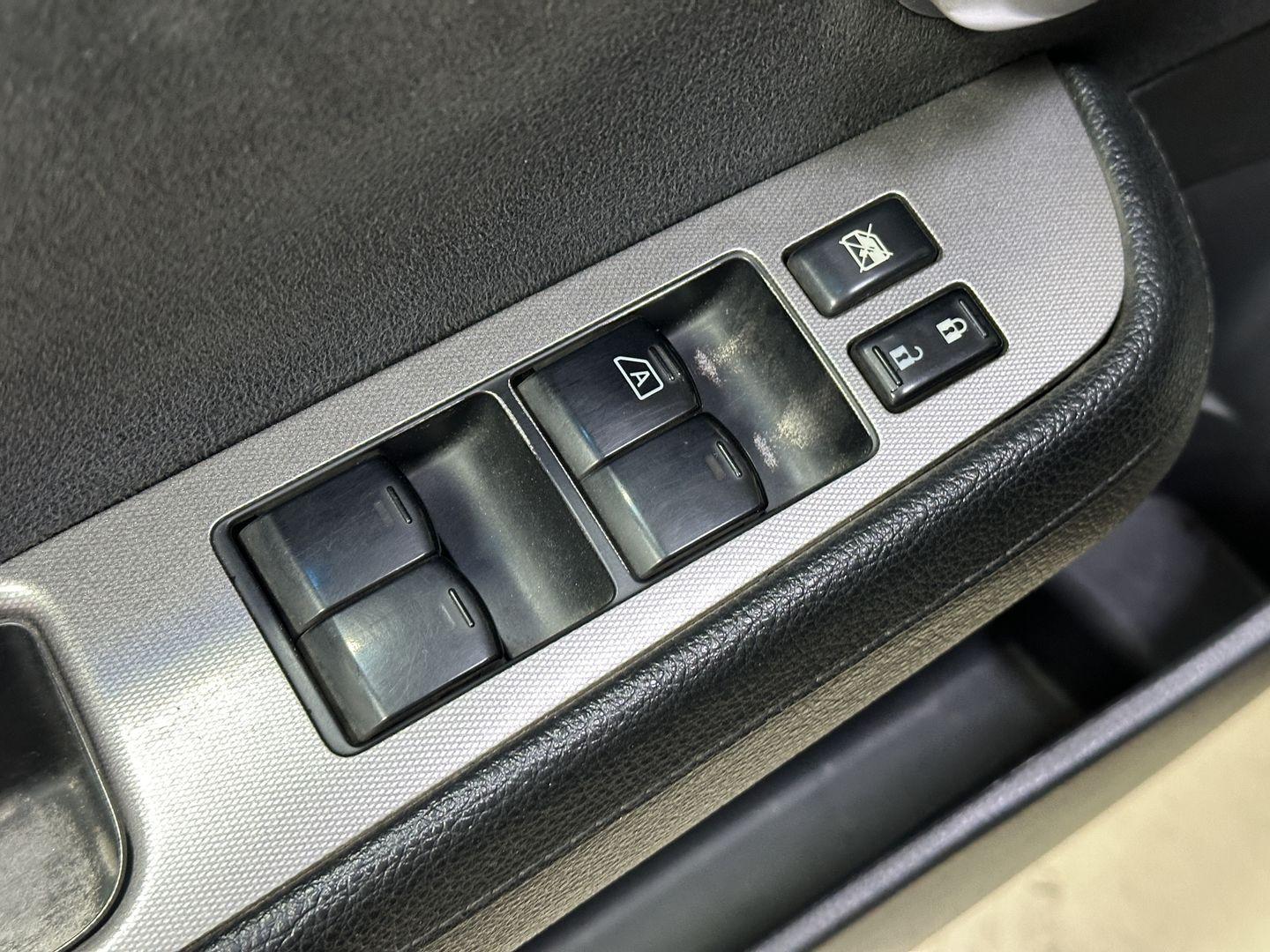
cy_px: 476
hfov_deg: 39.7
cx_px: 635
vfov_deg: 30.3
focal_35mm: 48
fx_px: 1761
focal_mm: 6.86
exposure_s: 1/50
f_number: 1.78
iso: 250
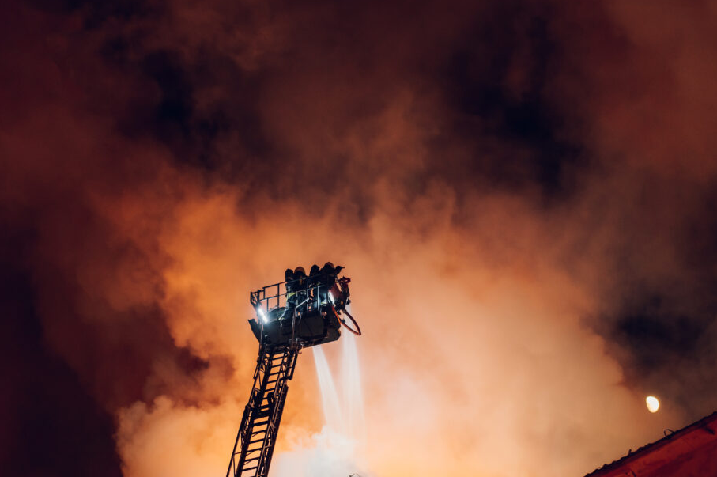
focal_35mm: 79
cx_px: 340
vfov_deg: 17.2
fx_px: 1572
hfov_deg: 25.7
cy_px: 246
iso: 1000
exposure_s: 1/20
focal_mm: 70
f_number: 2.8
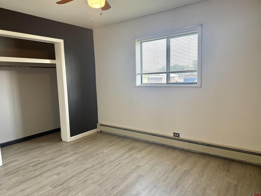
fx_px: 181
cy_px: 98
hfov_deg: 71.6
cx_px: 130
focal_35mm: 24
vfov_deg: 56.8
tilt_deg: -8.2
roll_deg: +1.4
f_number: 1.78
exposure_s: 1/121
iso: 125
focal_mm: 6.76
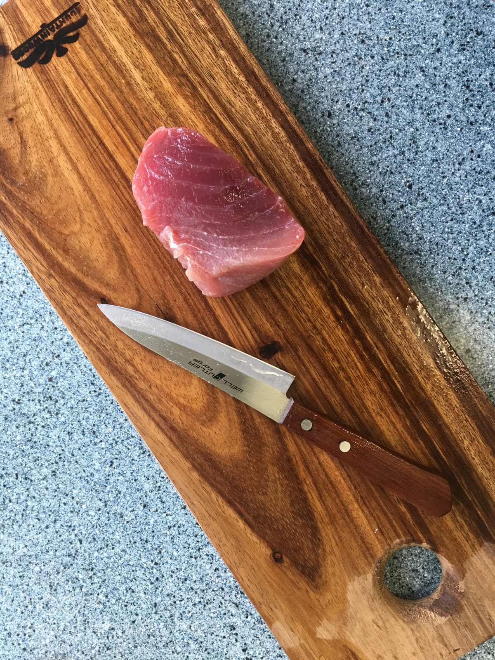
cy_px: 330
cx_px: 248
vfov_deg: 61.7
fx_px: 553
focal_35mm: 29
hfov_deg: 48.2
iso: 80
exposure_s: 1/30
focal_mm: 4.15
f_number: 2.2
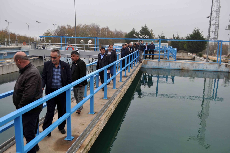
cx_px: 115
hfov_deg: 57.3
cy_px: 76
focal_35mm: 33
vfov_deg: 39.9
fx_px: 211
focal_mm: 22
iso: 200
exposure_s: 1/125
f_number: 5.6
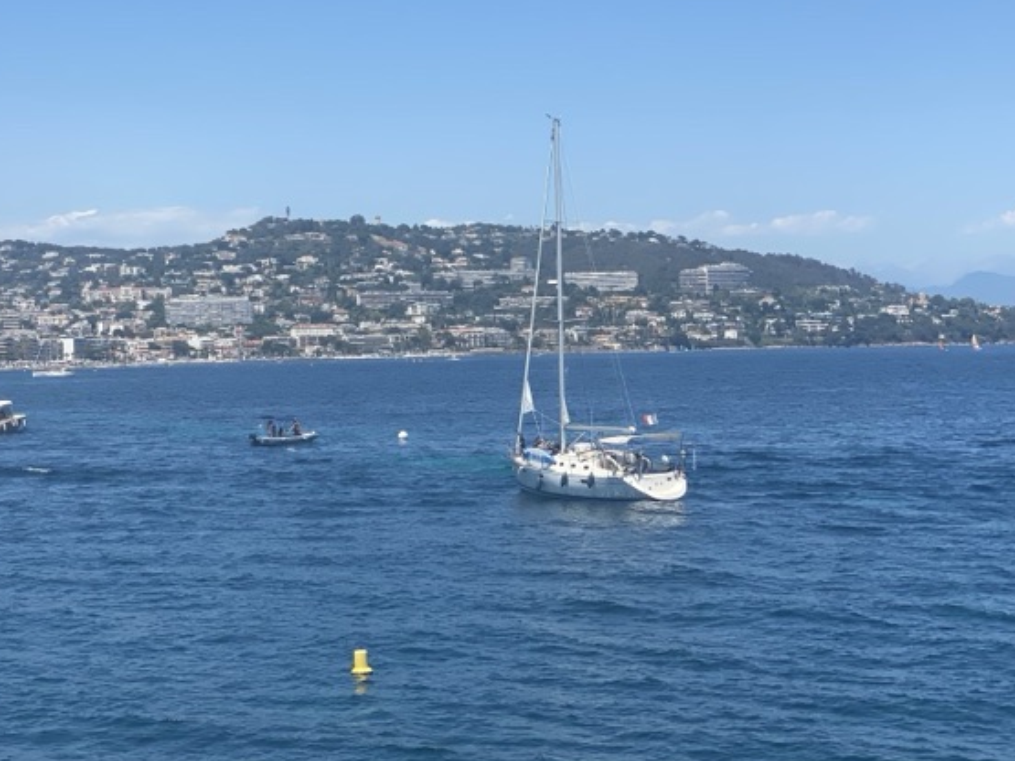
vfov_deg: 19.6
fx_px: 2199
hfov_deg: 25.9
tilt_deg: +0.8
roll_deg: +0.5
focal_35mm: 75
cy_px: 305
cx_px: 353
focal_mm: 6
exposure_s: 1/1845
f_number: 2
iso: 20
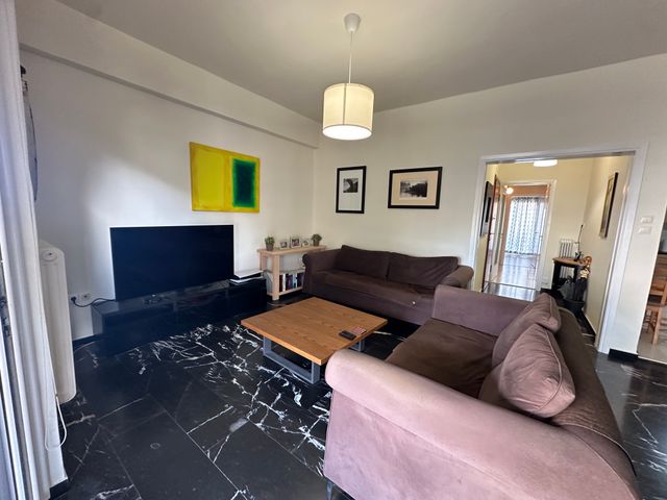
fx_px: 270
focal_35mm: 14
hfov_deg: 102.1
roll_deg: -2.0
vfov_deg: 85.7
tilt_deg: -6.6
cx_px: 334
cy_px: 250
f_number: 2.2
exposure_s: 1/50
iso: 400
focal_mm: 2.22
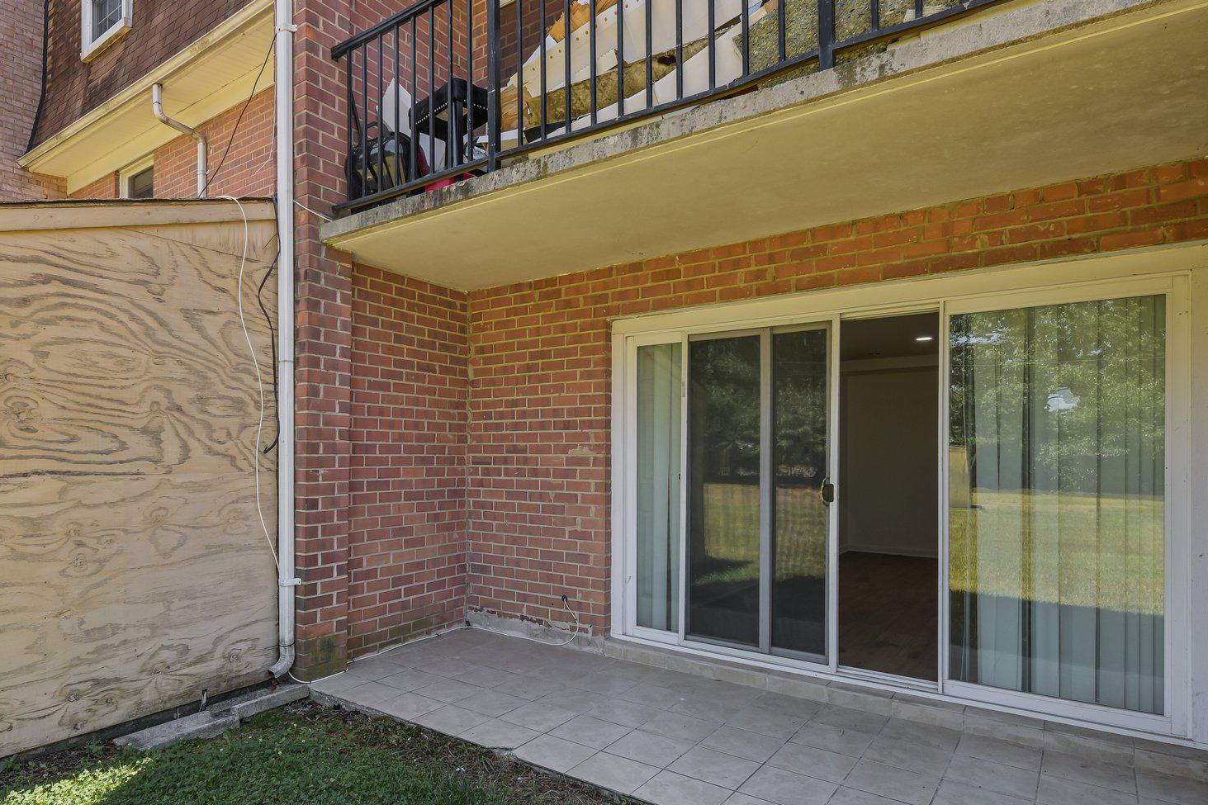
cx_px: 514
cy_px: 457
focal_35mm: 21
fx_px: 705
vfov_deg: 59.3
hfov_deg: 80.7
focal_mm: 15
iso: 100
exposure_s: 1/30
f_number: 8
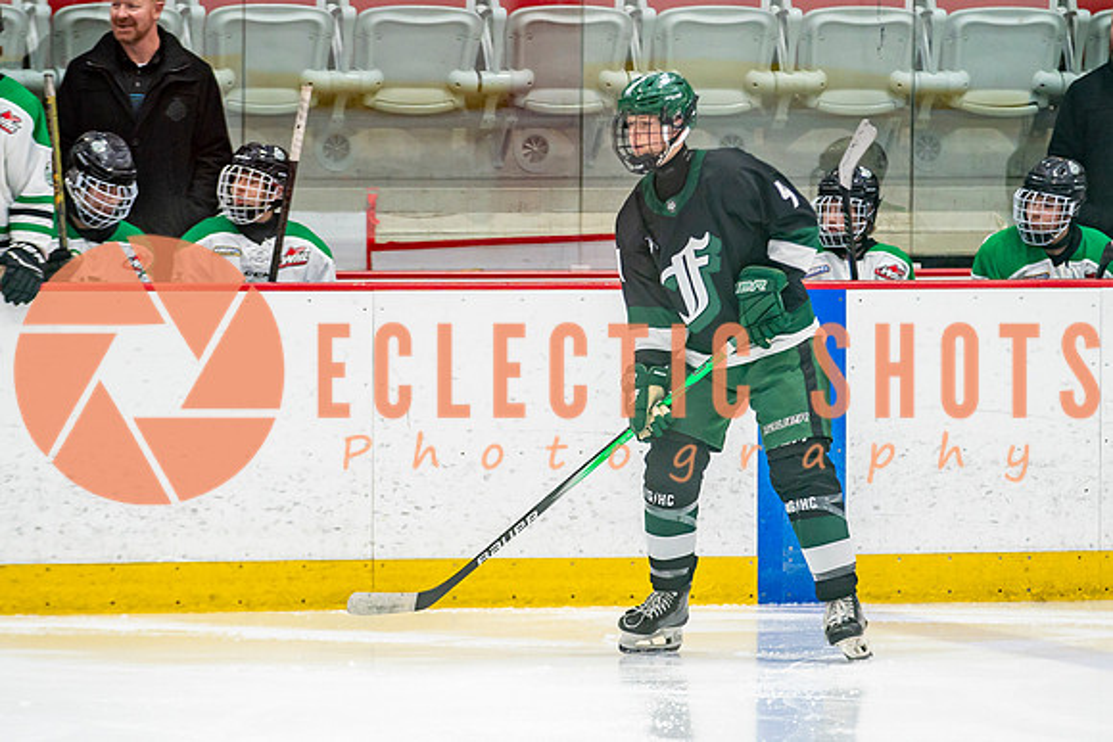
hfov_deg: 6.8
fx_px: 9408
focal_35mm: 304
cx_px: 621
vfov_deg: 4.5
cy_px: 470
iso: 640
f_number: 3.2
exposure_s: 1/640
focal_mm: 170
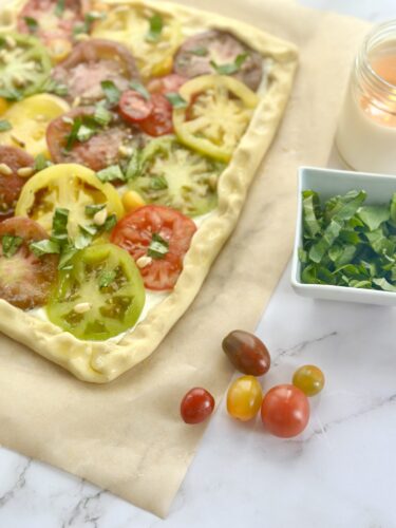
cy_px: 264
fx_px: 732
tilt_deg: -60.6
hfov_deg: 30.3
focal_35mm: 48
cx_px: 198
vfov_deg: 39.7
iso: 80
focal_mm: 6.86
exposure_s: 1/190
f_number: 1.78
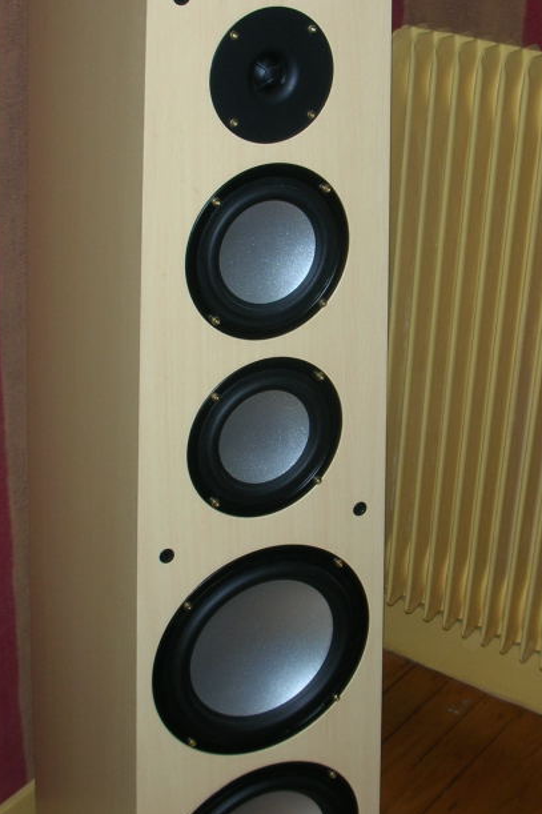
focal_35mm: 61
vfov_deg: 32.9
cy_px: 404
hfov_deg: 22.2
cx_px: 308
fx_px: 1378
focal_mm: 5.8
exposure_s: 1/60.1
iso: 50
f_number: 3
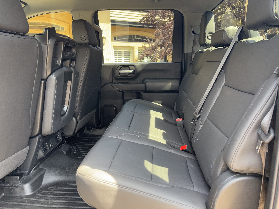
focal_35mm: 26
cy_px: 104
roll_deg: -0.2
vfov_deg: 53.1
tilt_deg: -9.2
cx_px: 140
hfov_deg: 67.3
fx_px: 210
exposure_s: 1/101
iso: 125
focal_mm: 5.96
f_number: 1.6
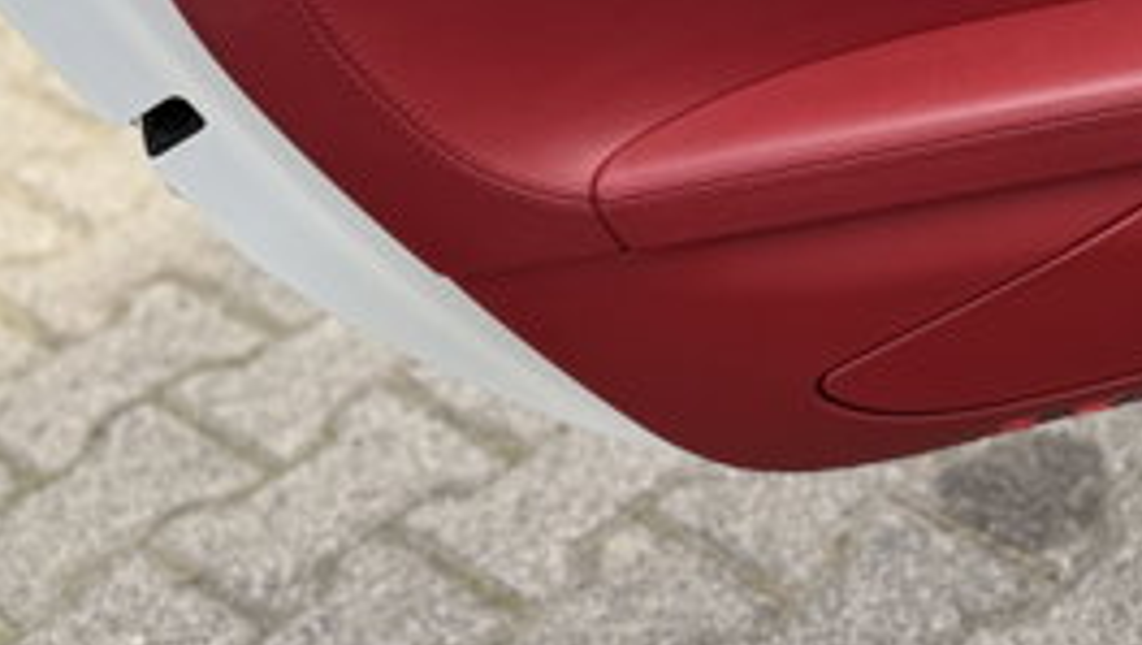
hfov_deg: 26.2
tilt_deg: -30.4
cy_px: 30
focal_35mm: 76
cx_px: 1168
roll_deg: +2.0
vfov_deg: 15.7
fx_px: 2303
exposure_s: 1/593
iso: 80
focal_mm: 6.76
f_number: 1.78
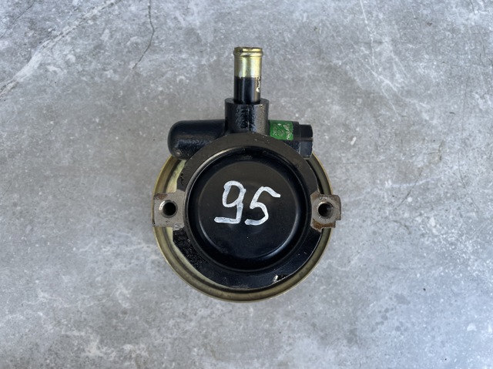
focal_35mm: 26
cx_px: 246
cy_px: 184
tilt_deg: -86.4
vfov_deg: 53.0
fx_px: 370
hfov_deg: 67.3
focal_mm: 4.2
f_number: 1.6
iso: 40
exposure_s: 1/121
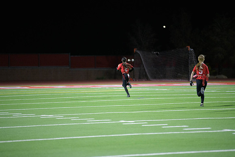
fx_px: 1306
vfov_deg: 6.9
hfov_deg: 10.3
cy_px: 78
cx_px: 118
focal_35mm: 200
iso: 5600
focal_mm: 200
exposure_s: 1/640
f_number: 2.8
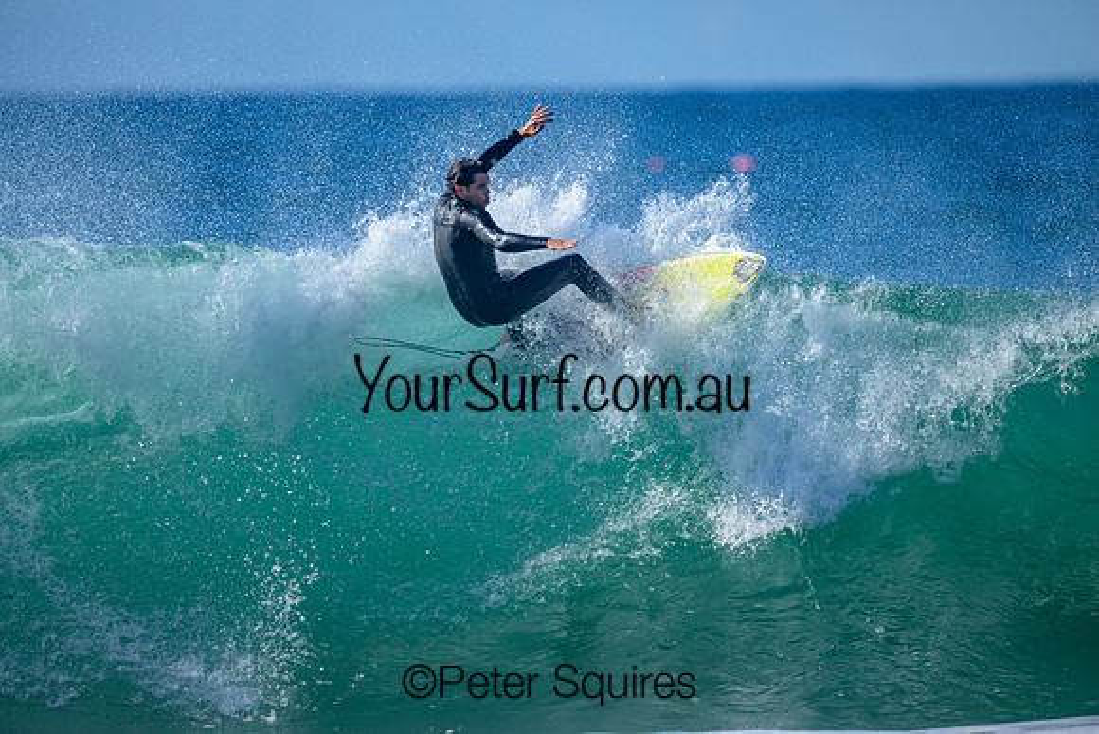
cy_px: 348
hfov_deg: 2.4
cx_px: 523
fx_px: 25713
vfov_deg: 1.6
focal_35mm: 842
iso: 320
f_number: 6.3
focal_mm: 800
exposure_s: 1/2000
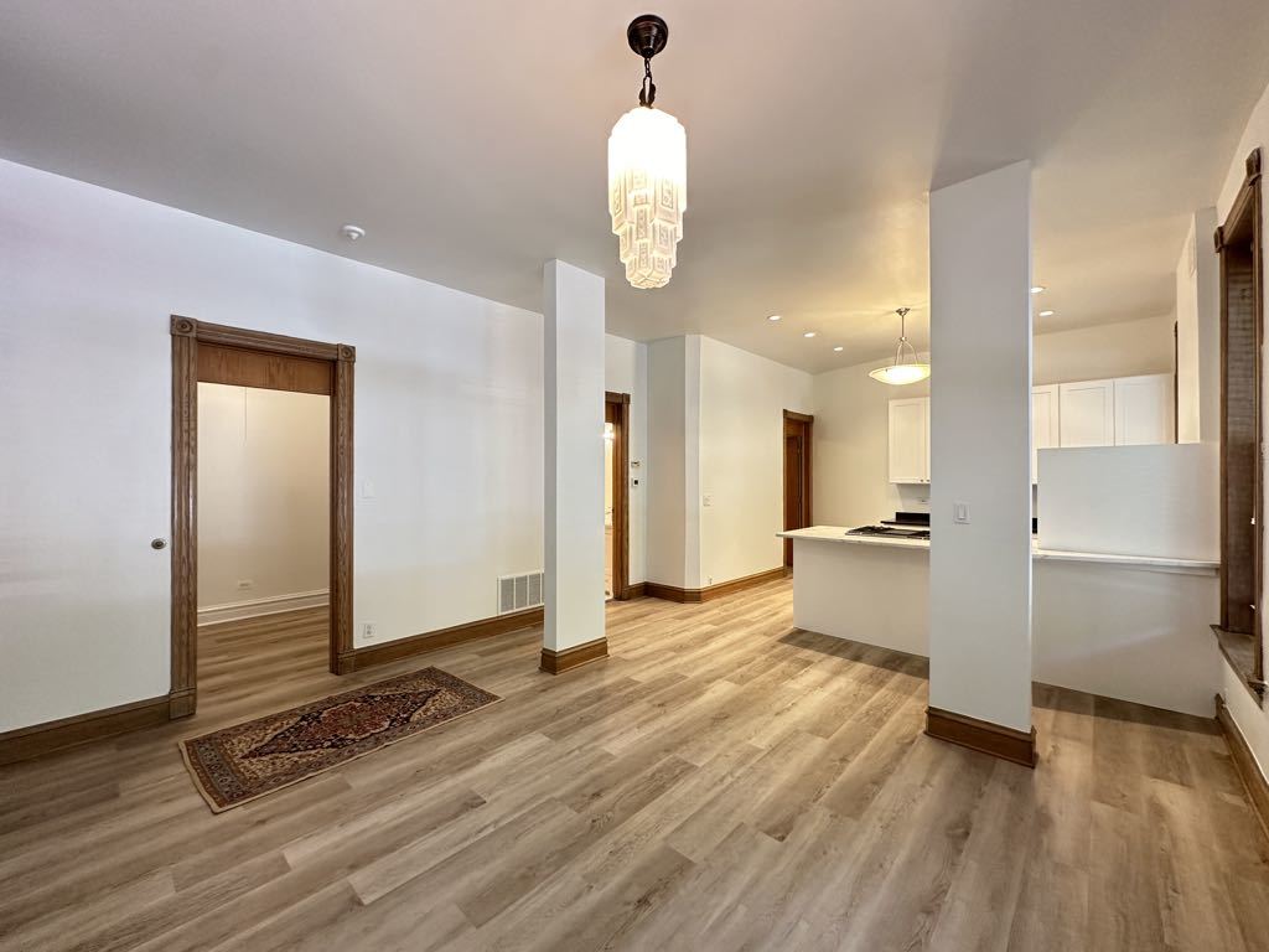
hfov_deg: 102.1
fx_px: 513
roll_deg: +0.4
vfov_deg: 85.7
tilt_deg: +0.5
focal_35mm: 14
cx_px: 634
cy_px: 476
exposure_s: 1/60
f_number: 2.2
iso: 250
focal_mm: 2.22
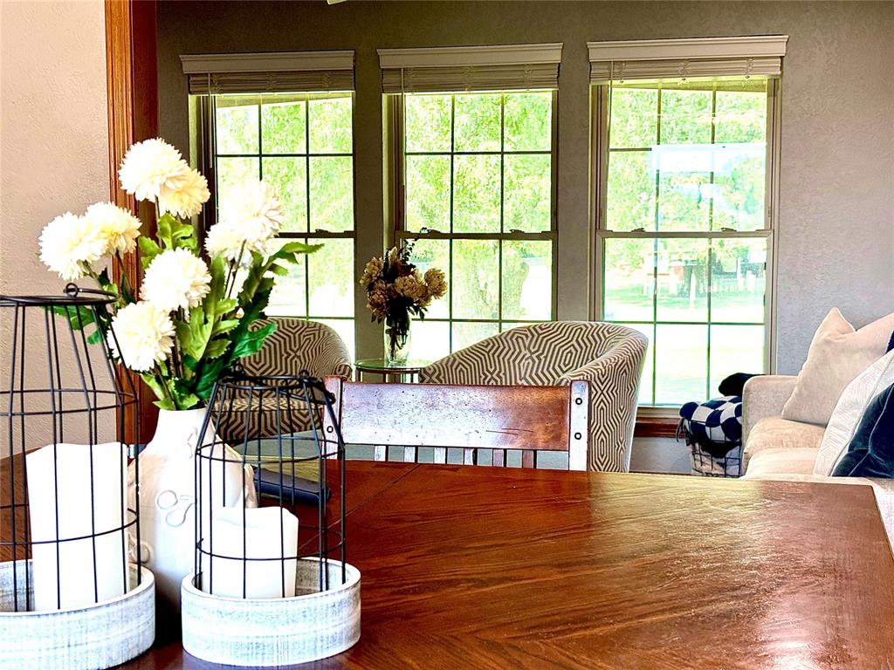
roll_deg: +0.7
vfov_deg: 28.0
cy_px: 335
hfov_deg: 36.8
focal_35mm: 52
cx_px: 447
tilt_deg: -5.1
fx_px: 1343
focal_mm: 5.96
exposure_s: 1/120
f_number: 1.6
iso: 64
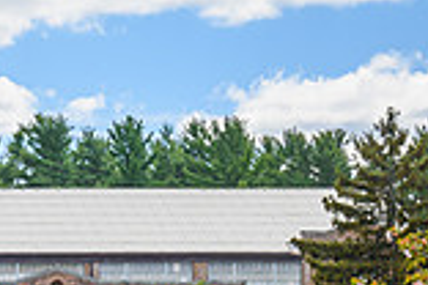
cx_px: -50
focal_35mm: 283
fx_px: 3364
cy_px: 313
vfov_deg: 4.8
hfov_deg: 7.2
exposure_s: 1/200
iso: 100
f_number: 8
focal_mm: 70
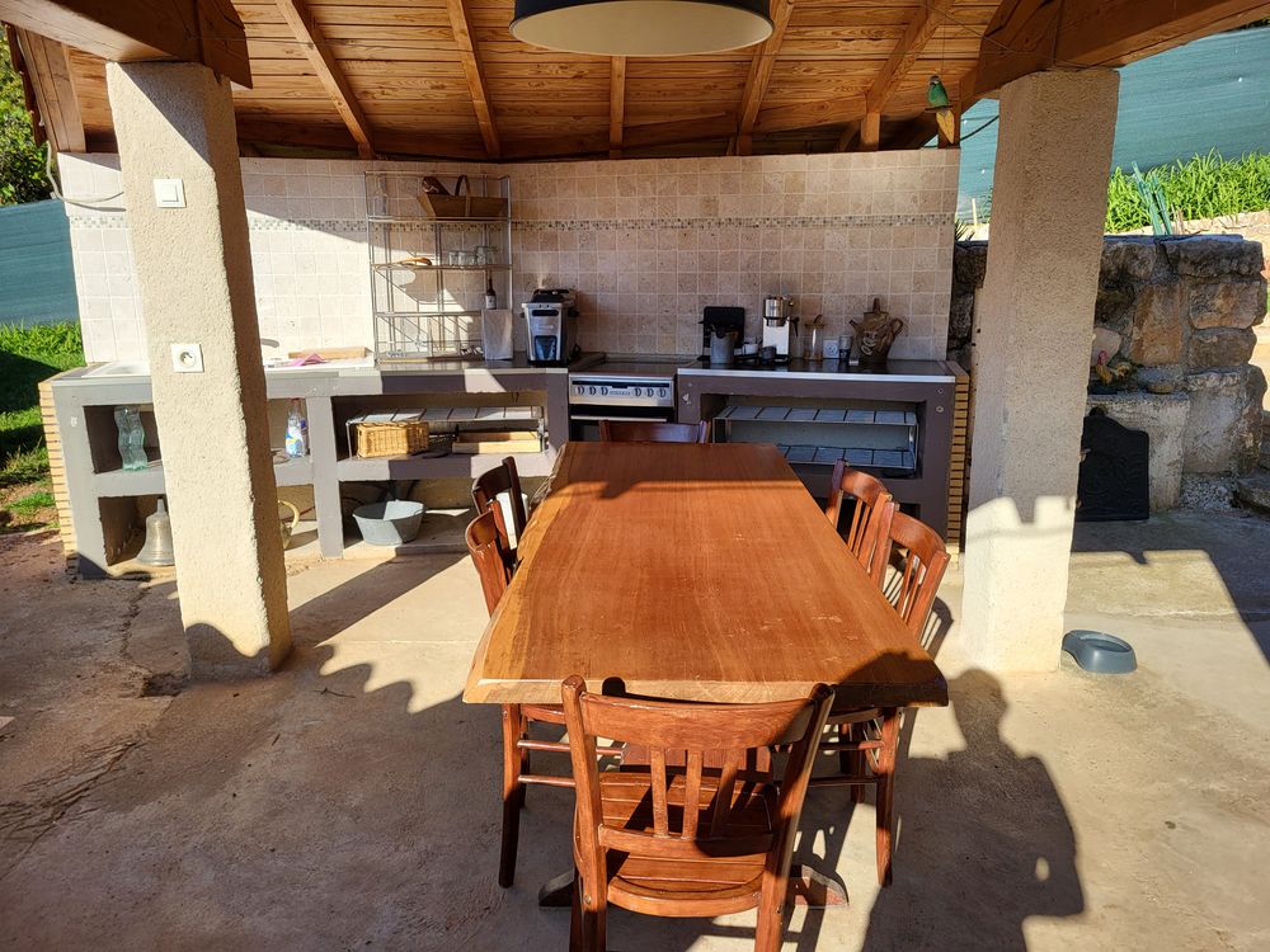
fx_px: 954
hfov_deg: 67.3
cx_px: 635
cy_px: 476
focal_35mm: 26
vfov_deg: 53.1
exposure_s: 1/1358
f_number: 1.8
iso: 40
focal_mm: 5.4
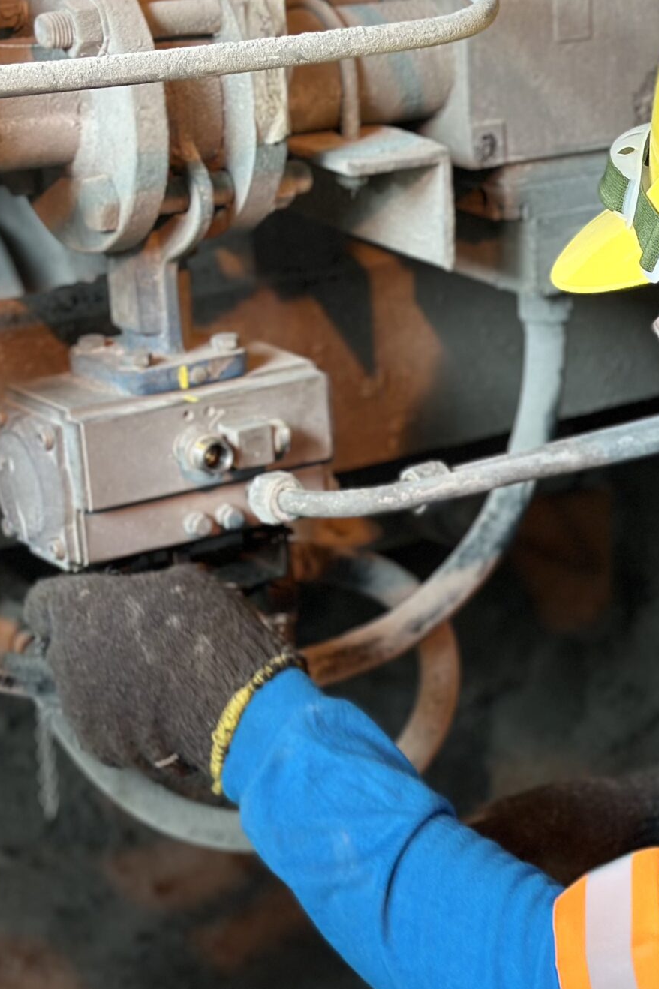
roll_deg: -1.0
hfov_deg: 13.8
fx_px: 2665
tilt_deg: -20.3
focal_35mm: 97
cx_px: 712
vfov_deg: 21.0
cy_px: 538
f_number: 1.78
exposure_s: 1/60
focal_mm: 6.86
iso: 100
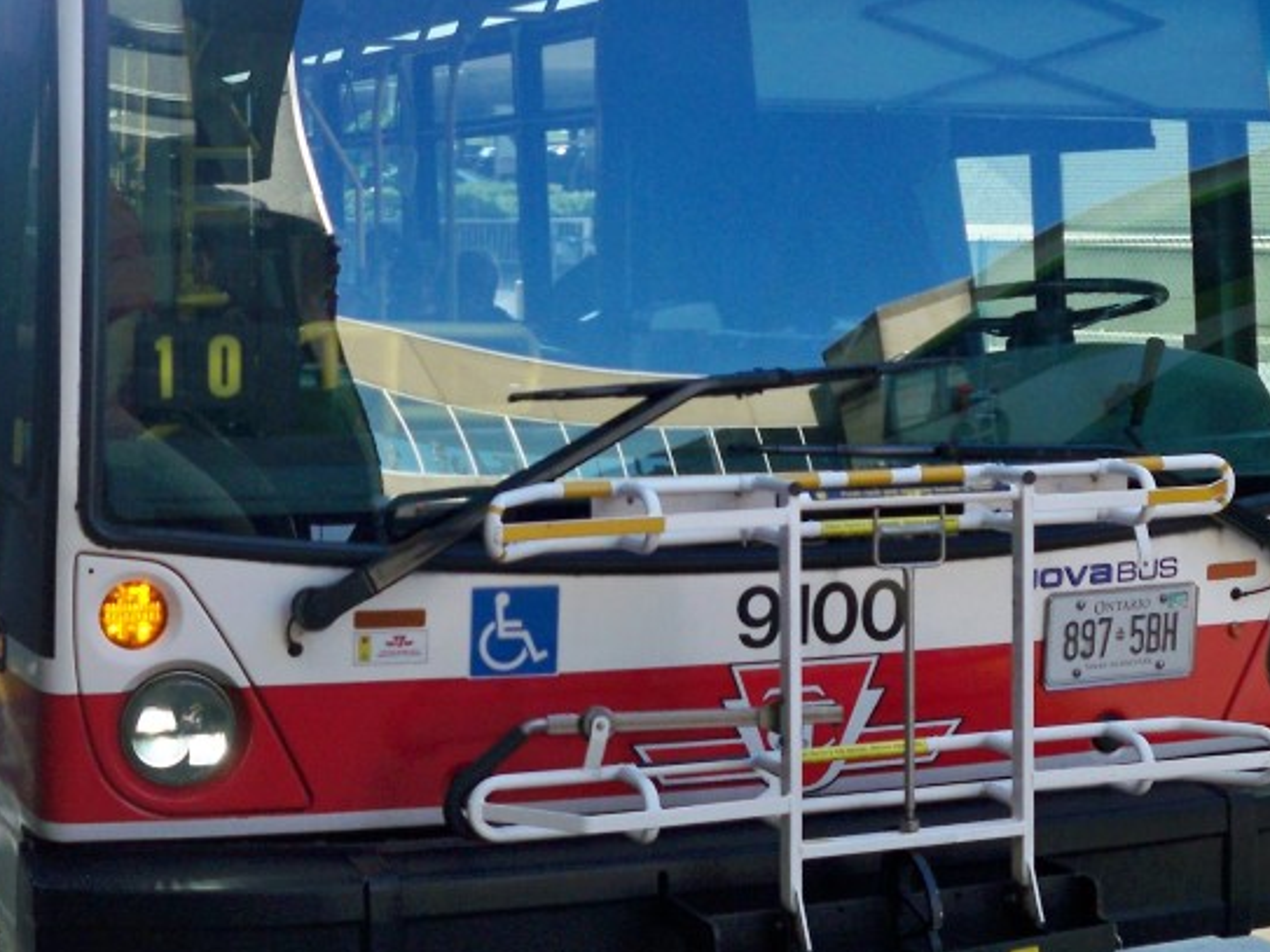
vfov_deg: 21.9
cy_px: 182
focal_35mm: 66
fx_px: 2421
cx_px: 603
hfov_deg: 29.4
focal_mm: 6.3
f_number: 3.1
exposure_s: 1/320
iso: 160
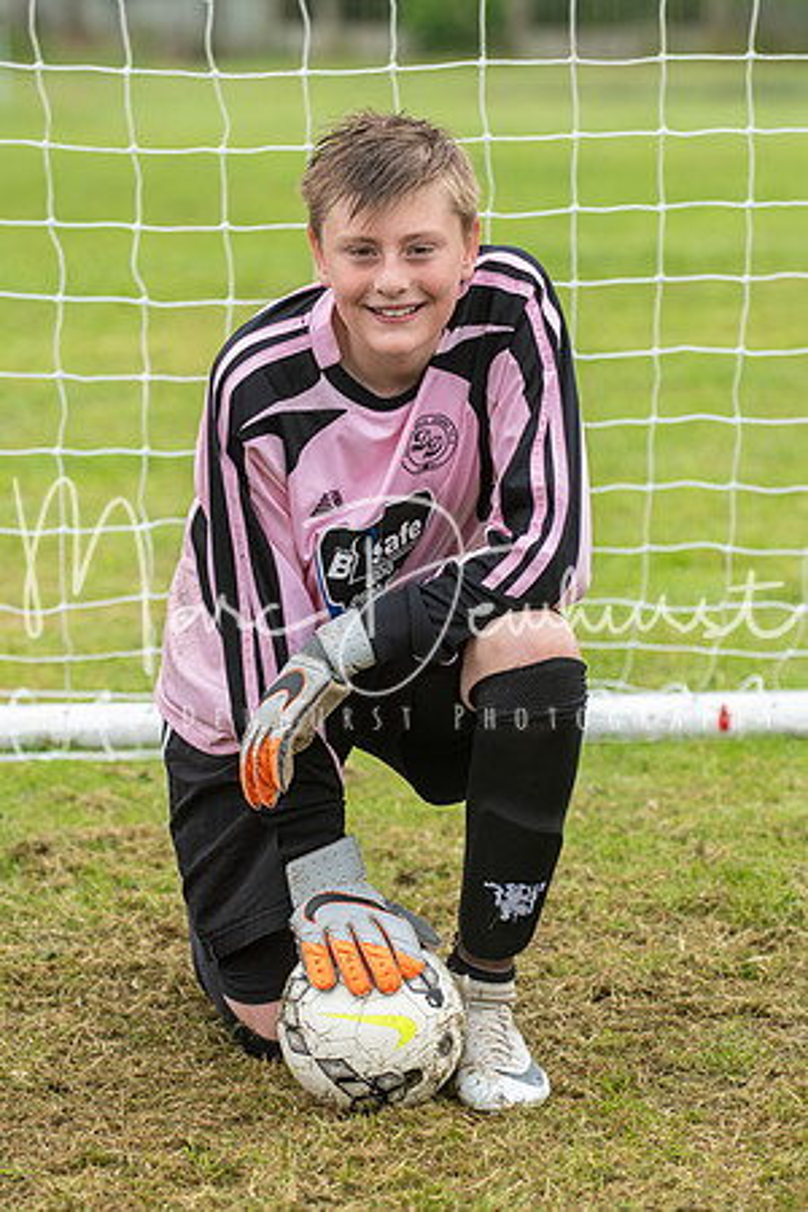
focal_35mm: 188
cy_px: 606
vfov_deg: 11.0
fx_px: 6312
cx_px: 404
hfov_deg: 7.3
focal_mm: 125
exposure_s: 1/400
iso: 500
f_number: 5
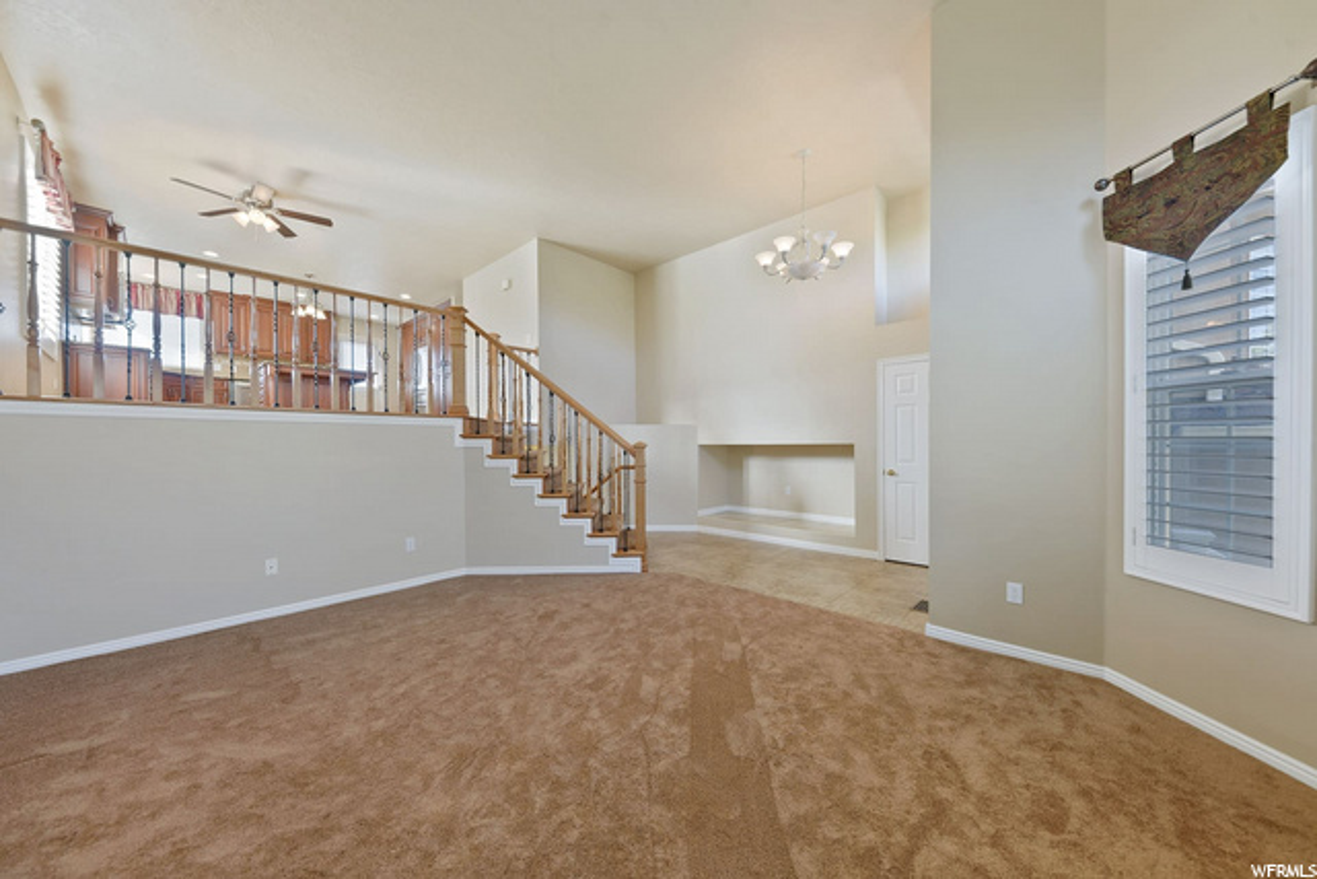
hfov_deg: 112.6
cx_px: 658
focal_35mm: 12
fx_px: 439
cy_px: 440
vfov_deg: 90.0
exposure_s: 2
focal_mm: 12
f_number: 8
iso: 100
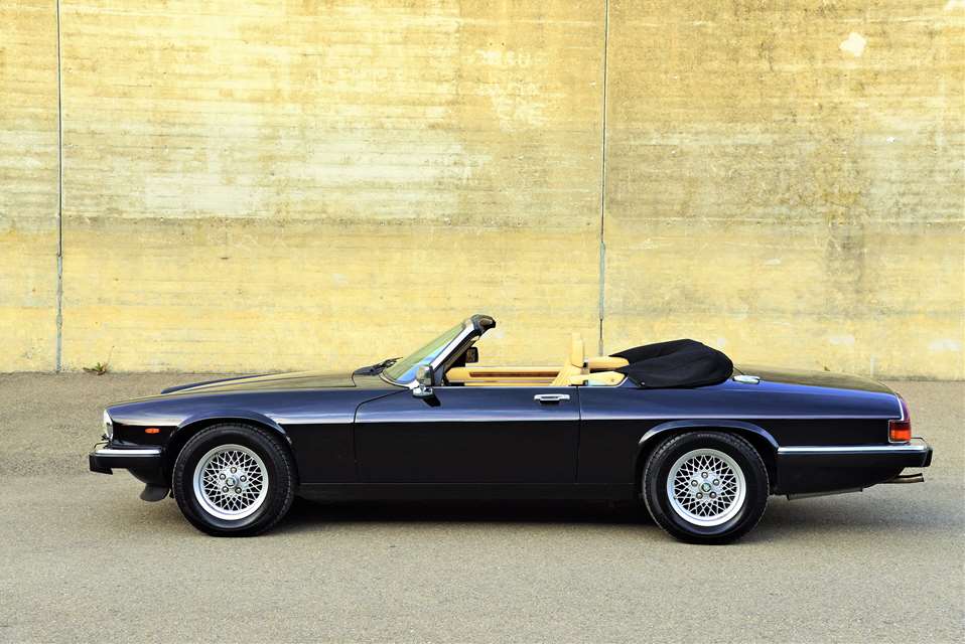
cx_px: 482
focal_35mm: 48
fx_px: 1287
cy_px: 322
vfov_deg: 28.1
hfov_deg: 41.1
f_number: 6.3
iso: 200
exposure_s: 1/100
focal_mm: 48
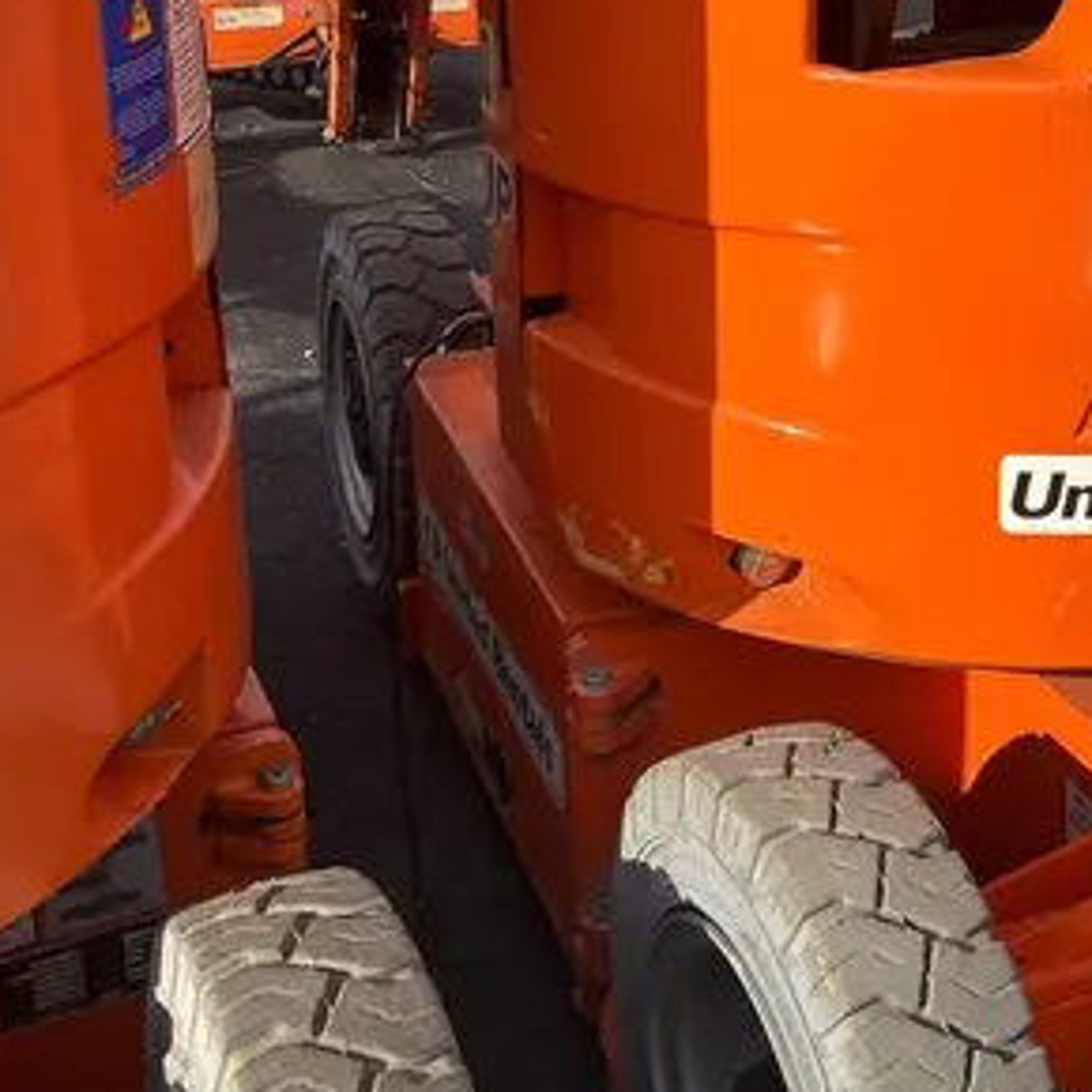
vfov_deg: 28.7
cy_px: 179
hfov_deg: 28.9
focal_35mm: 58
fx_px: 2070
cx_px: 870
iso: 50
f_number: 1.5
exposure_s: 1/2841
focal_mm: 5.7
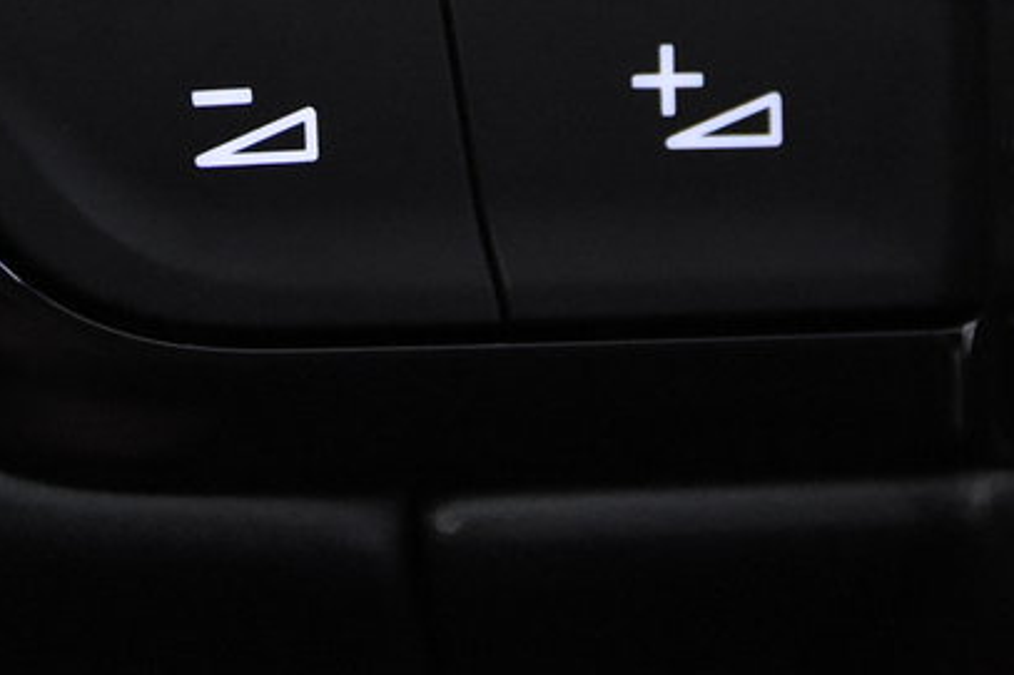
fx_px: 6644
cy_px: -273
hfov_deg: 8.7
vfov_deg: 5.8
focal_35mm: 236
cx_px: 376
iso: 5600
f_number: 3.8
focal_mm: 50
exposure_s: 1/80
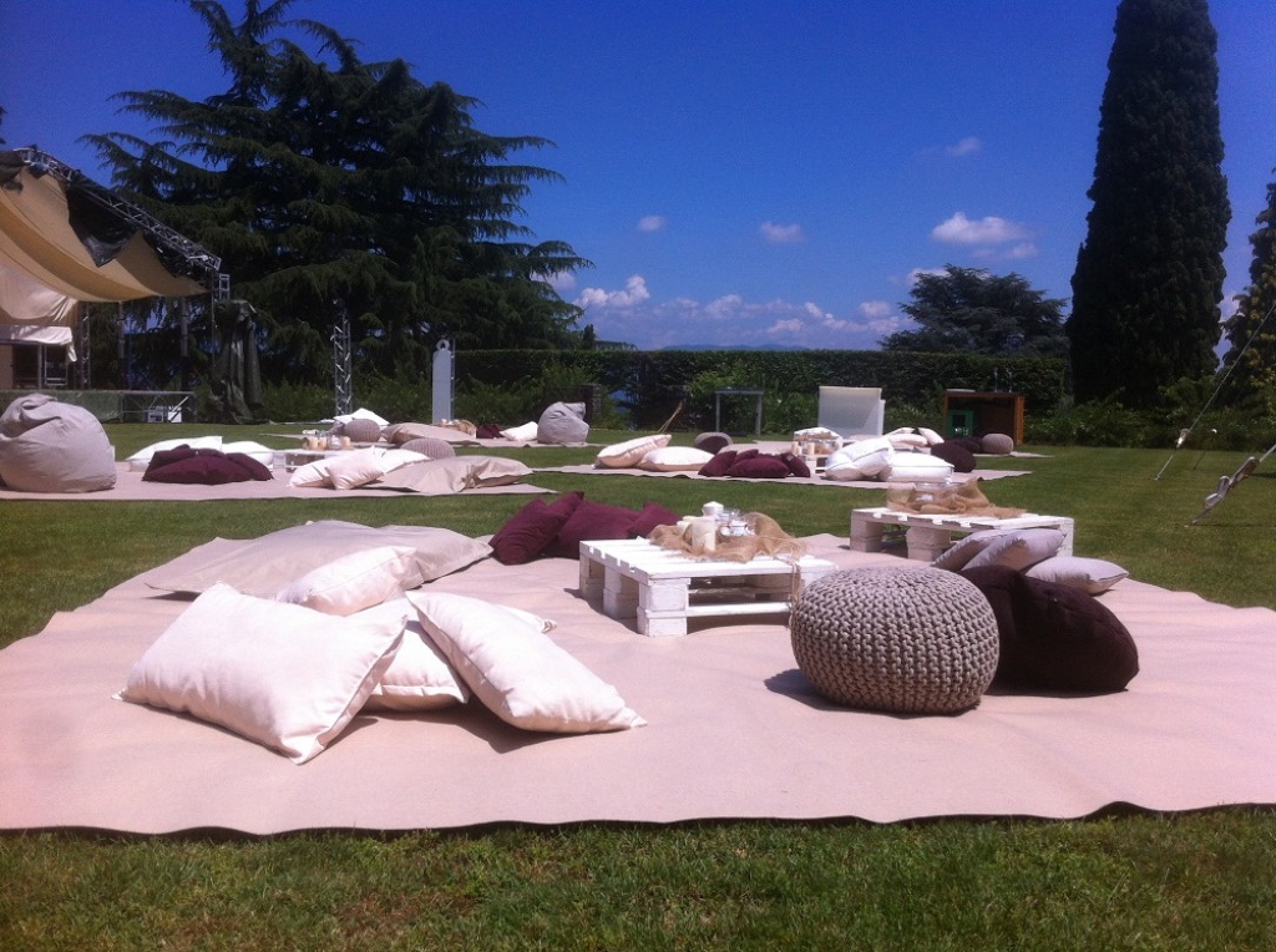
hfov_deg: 52.7
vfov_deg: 40.6
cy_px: 476
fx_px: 1288
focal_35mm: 35
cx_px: 638
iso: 80
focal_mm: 3.85
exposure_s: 1/2742
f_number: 2.8
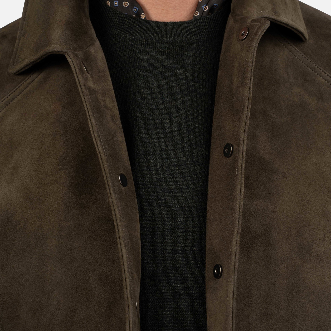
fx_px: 1060
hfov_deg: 17.7
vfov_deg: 17.7
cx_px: 169
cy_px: 178
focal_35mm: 98
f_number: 8
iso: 100
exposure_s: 1/125
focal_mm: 72
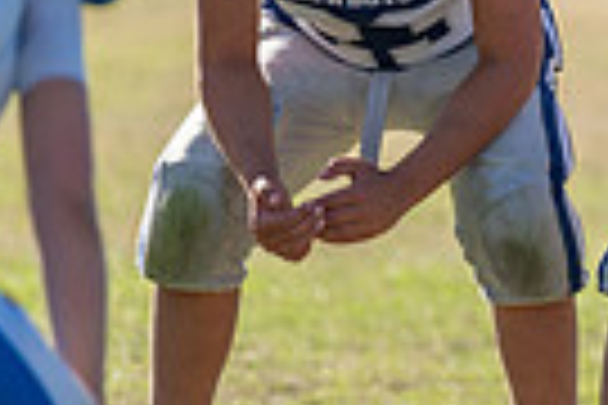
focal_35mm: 870
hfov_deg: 2.4
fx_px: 14692
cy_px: -92
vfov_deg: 1.6
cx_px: 950
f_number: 2.8
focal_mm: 200
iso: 100
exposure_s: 1/1250
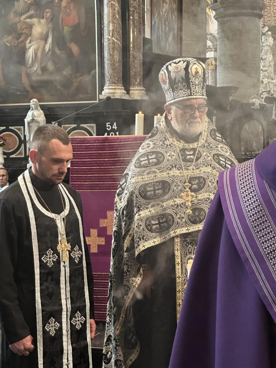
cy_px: 184
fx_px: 819
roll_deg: +0.7
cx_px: 138
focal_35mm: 77
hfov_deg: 19.1
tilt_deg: -1.3
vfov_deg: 25.3
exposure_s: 1/41
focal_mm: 9
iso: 800
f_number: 2.8
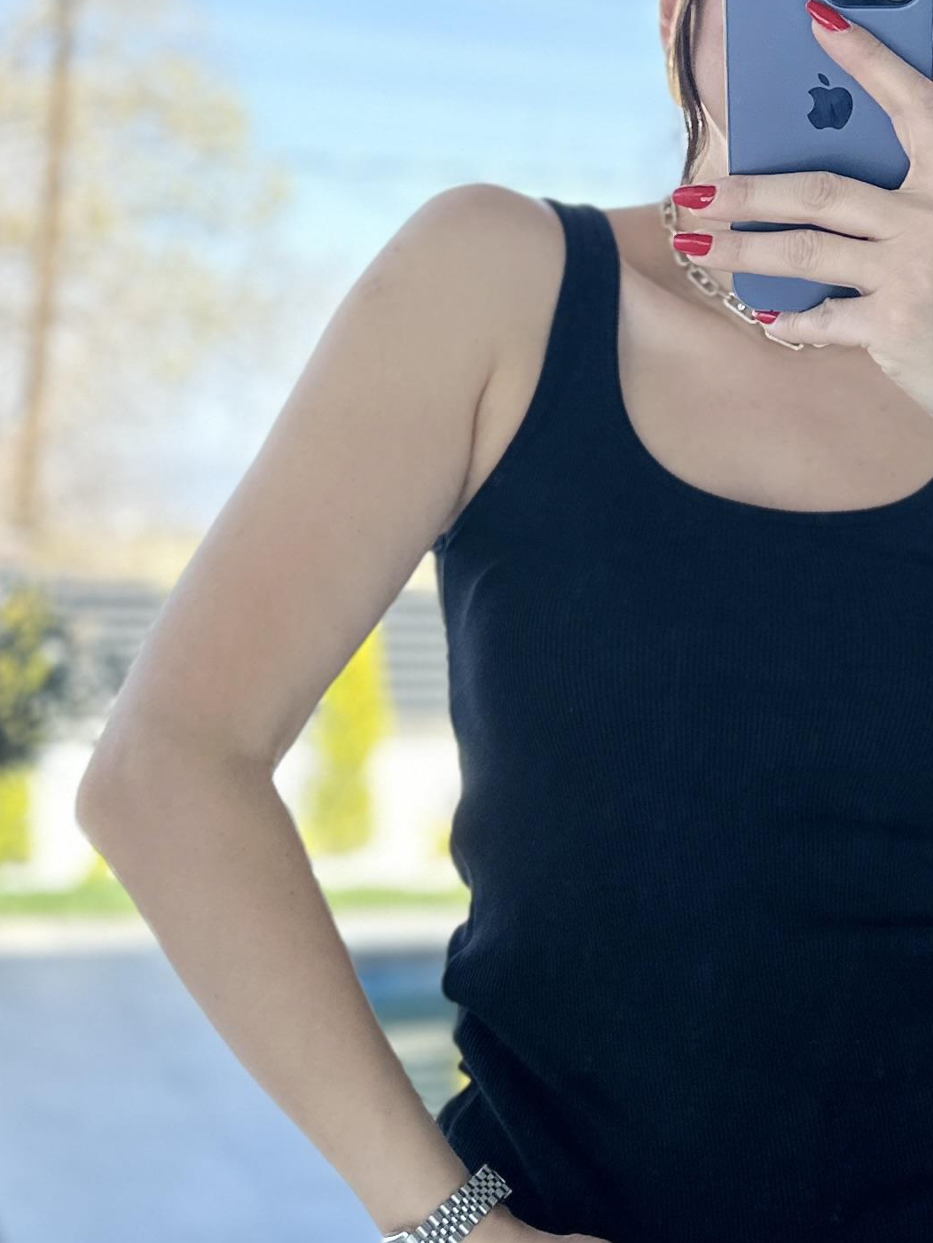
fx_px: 2479
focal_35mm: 69
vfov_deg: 27.9
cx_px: 833
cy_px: 387
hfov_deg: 20.9
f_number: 1.78
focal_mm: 6.86
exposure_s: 1/734
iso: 80
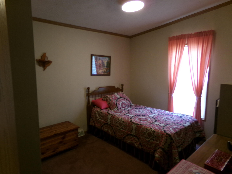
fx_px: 161
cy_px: 87
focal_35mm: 24
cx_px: 116
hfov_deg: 71.6
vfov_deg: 56.8
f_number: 3.7
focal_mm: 4.3
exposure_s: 1/17
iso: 220
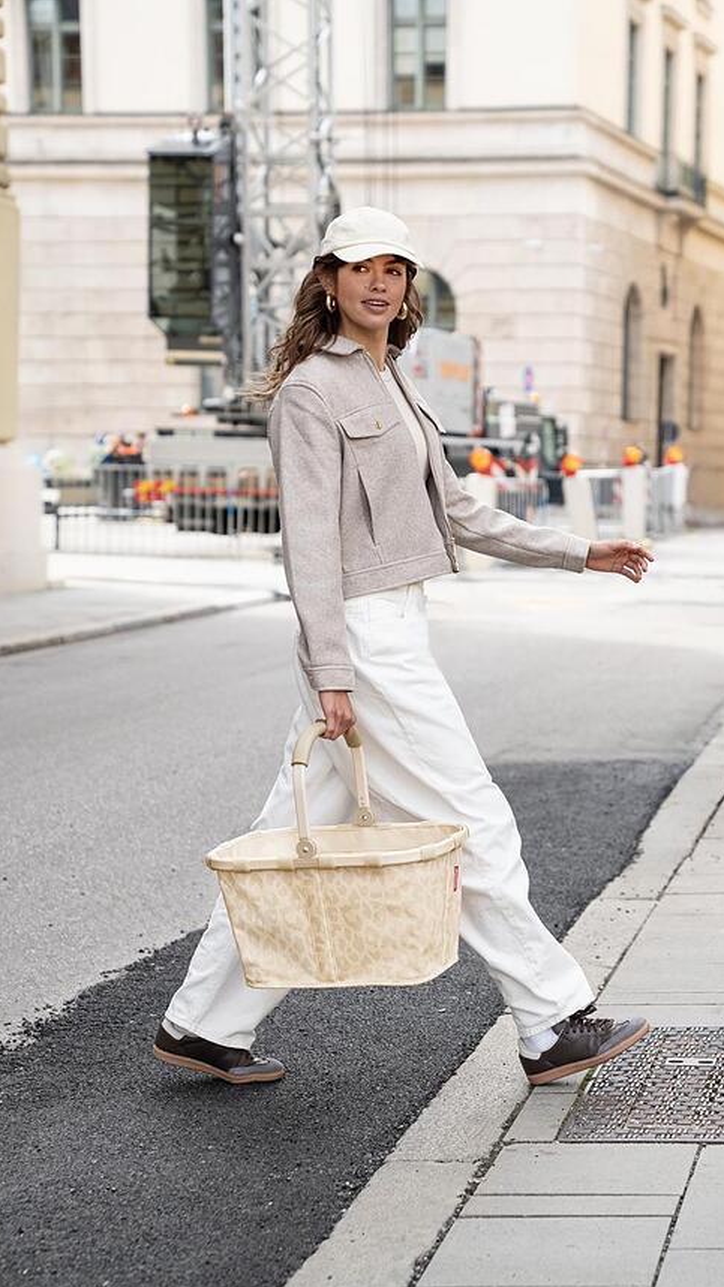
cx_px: 420
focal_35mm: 74
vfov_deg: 28.6
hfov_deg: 16.3
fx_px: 2526
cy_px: 648
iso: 640
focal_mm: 70
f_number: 3.5
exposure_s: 1/1250
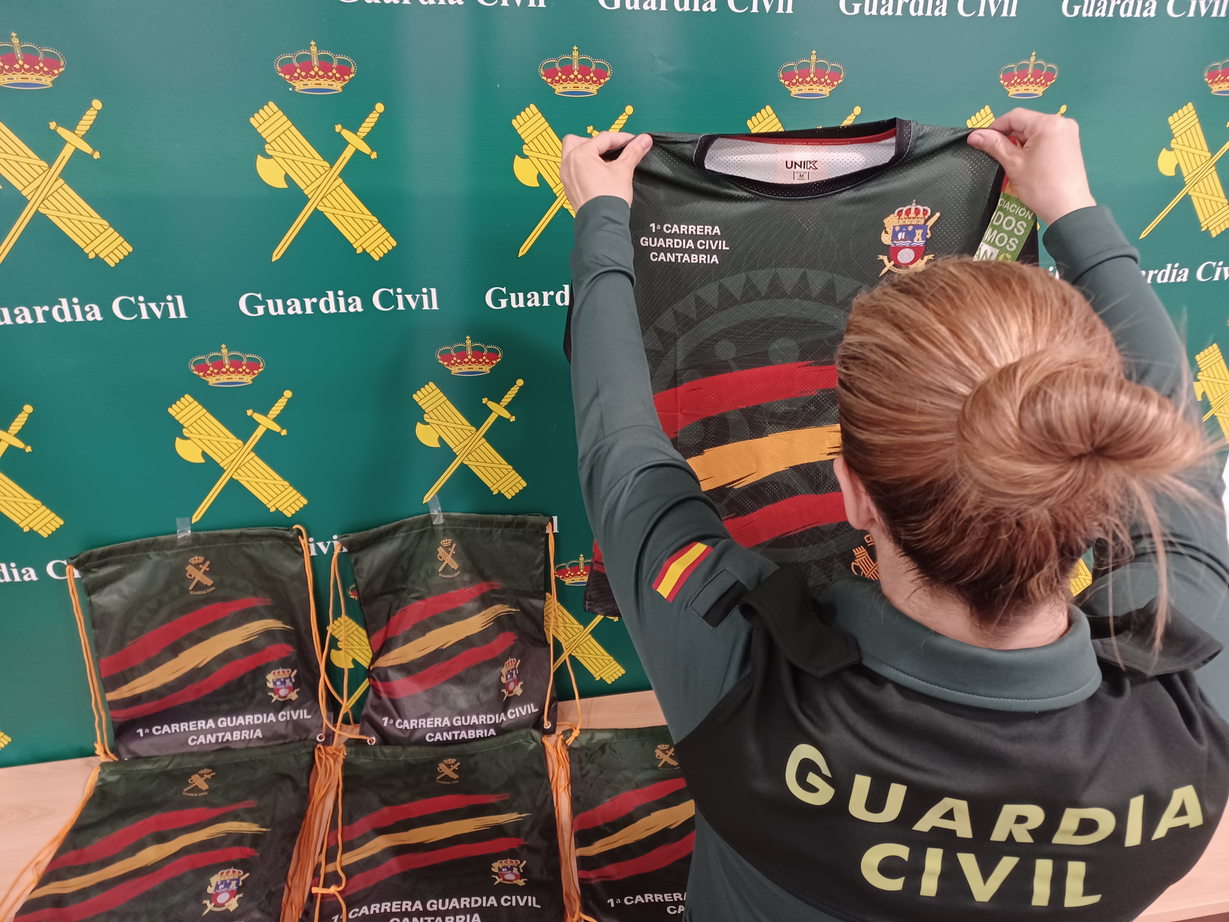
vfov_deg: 54.9
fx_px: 888
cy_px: 461
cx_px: 614
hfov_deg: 69.4
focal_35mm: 25
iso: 640
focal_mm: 4.6
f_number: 1.8
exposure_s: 1/25
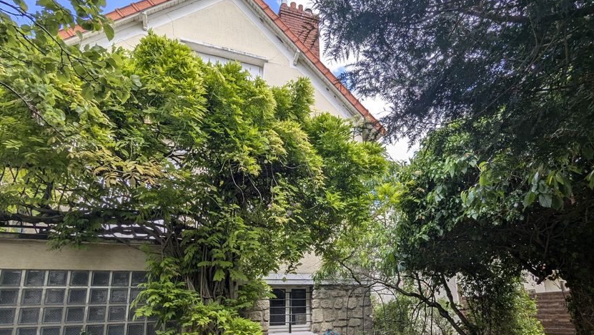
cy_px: 234
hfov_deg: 83.5
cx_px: 330
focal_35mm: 21
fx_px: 331
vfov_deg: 52.2
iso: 43
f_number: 2.2
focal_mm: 2.35
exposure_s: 1/500
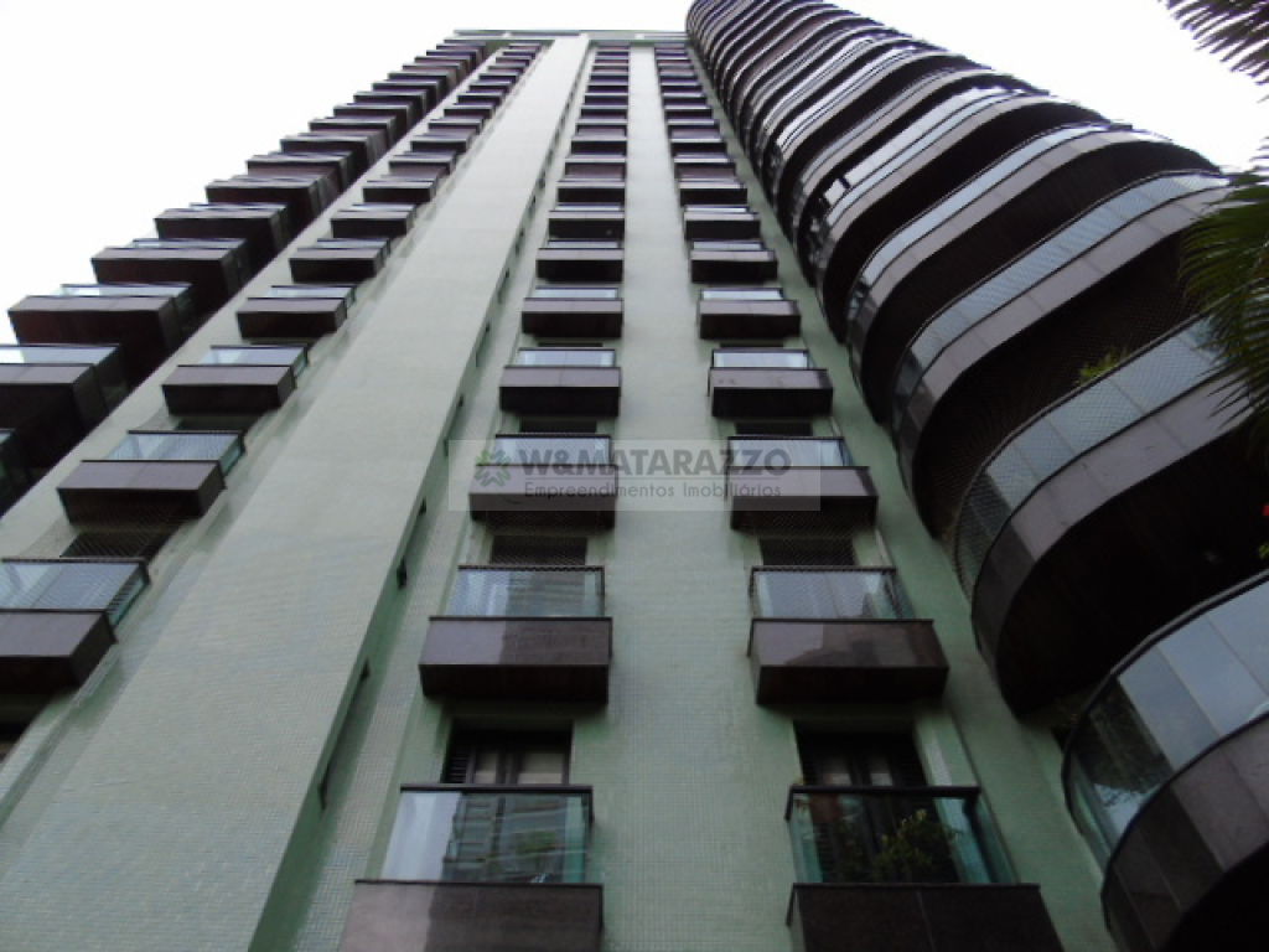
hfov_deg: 69.4
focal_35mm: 25
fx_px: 916
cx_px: 634
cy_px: 476
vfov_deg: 54.9
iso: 80
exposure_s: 1/40
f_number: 3.4
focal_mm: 4.4
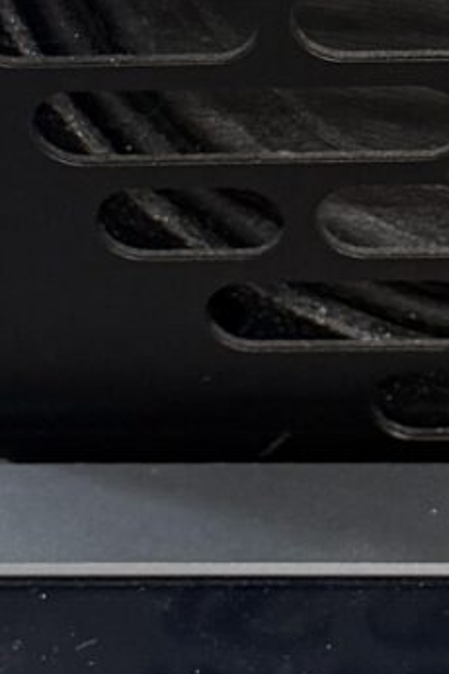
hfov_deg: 7.3
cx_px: 621
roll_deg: +0.8
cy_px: 90
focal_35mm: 185
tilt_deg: -39.2
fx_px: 3461
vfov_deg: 11.1
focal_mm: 6.76
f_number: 1.78
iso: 200
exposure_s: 1/87
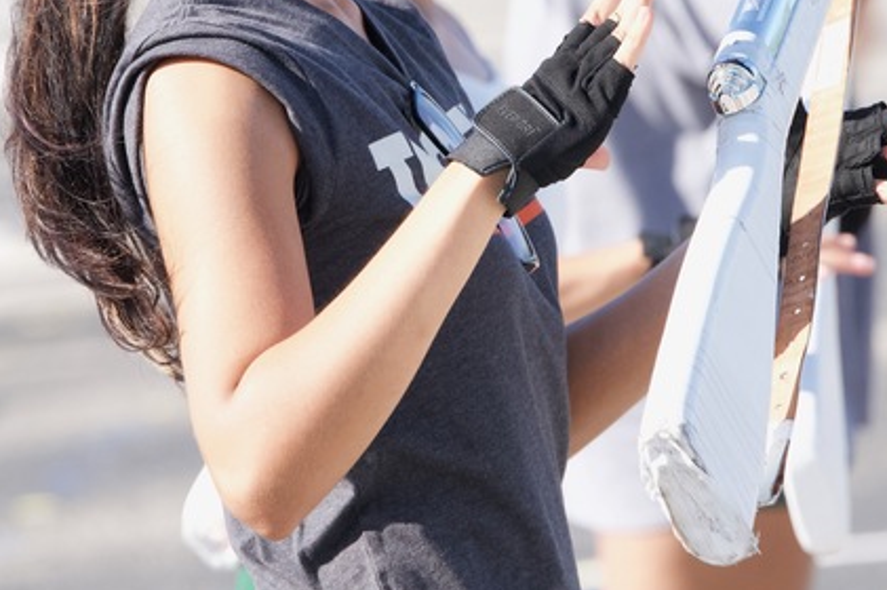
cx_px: 468
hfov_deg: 4.2
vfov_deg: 2.8
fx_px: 11989
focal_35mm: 487
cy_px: 123
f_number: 6.3
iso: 1000
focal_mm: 200
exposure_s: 1/1250
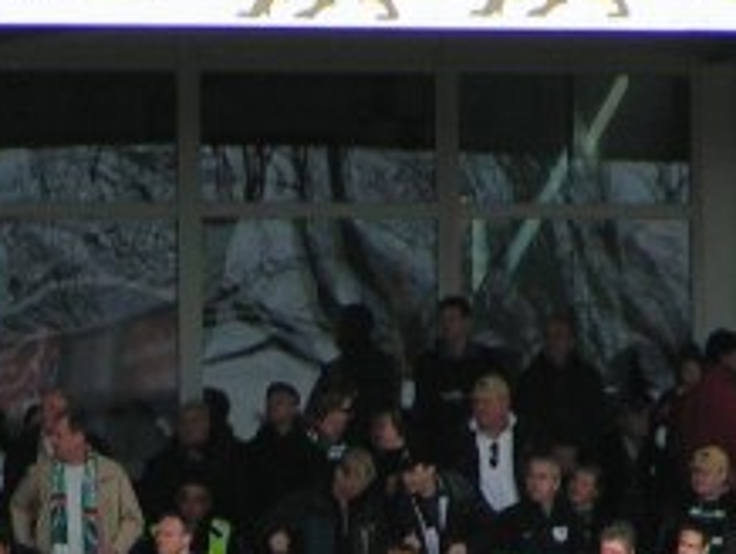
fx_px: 18412
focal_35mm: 865
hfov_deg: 2.3
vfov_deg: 1.7
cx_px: 61
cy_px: 774
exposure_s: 1/400
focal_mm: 36.1
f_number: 5
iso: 50
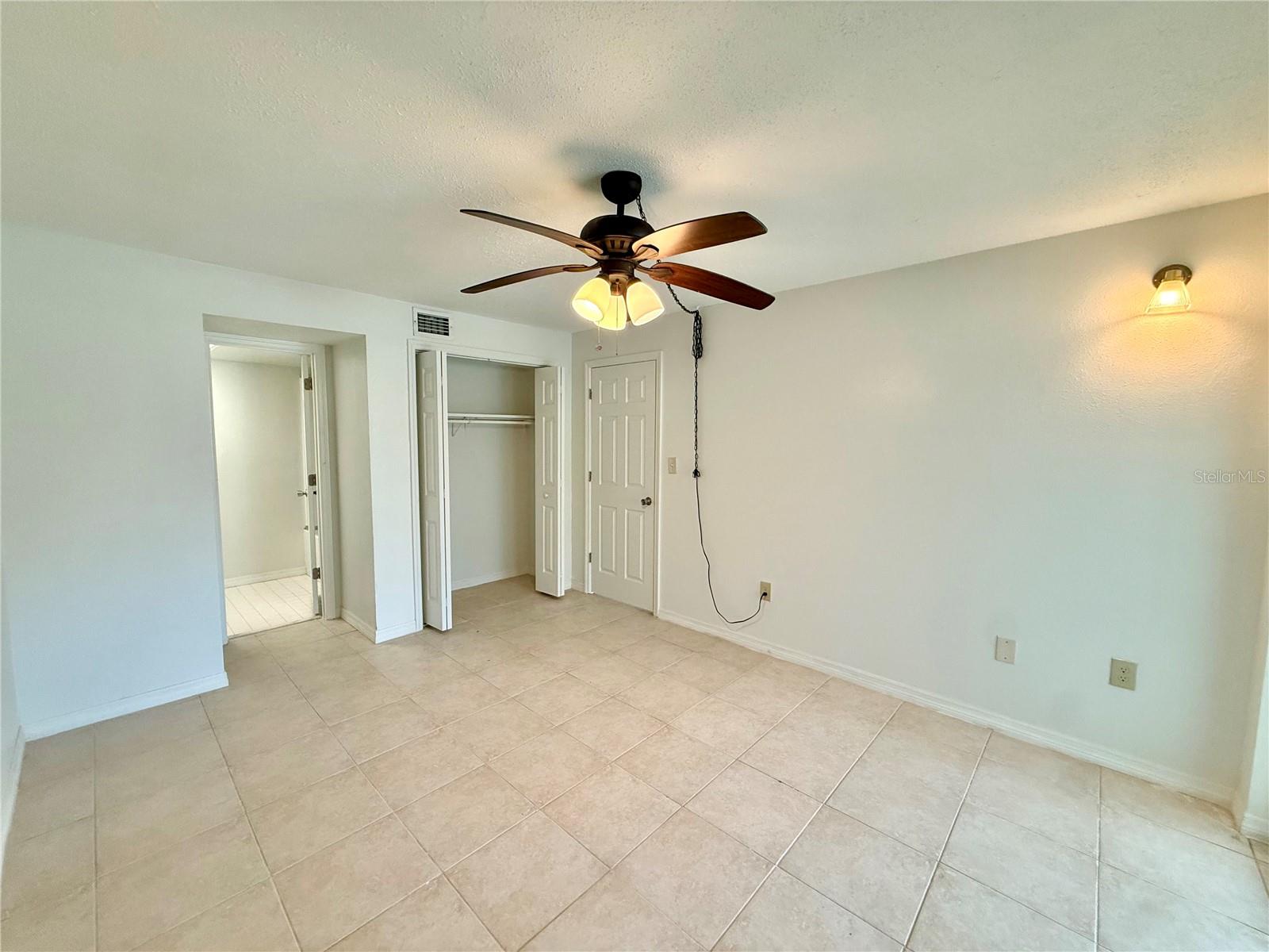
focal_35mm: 14
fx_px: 513
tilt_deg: -5.0
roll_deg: +0.1
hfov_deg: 102.1
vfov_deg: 85.7
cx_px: 634
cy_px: 476
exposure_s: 1/120
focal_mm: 2.22
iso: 200
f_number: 2.2
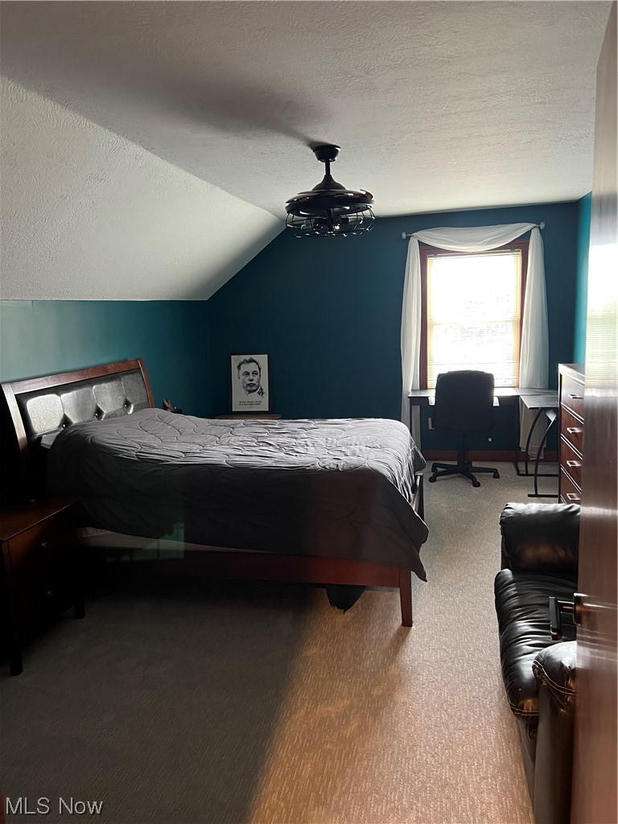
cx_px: 309
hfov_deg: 53.1
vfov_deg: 67.3
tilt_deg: -9.4
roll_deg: +4.3
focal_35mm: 26
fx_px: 619
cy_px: 412
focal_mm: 5.7
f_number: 1.5
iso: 500
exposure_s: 1/40
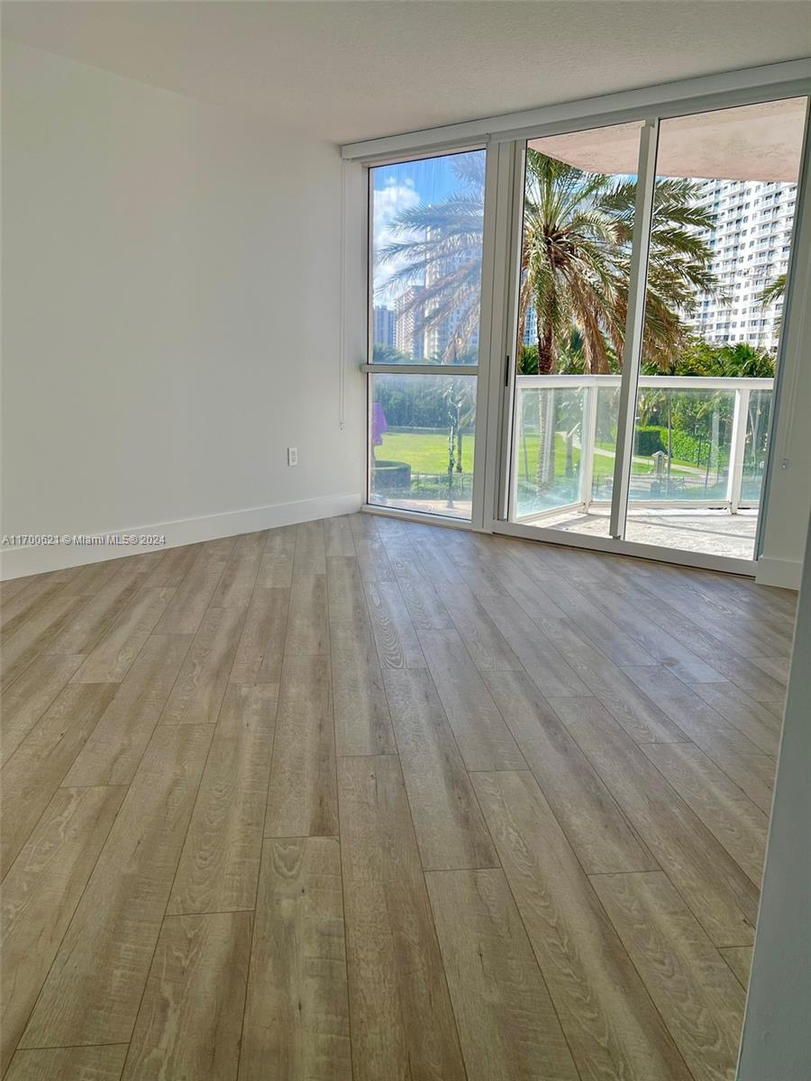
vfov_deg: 67.3
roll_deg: -1.6
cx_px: 406
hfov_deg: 53.1
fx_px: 812
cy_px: 540
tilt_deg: -10.6
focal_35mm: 26
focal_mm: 5.7
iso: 50
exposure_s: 1/330
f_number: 1.5
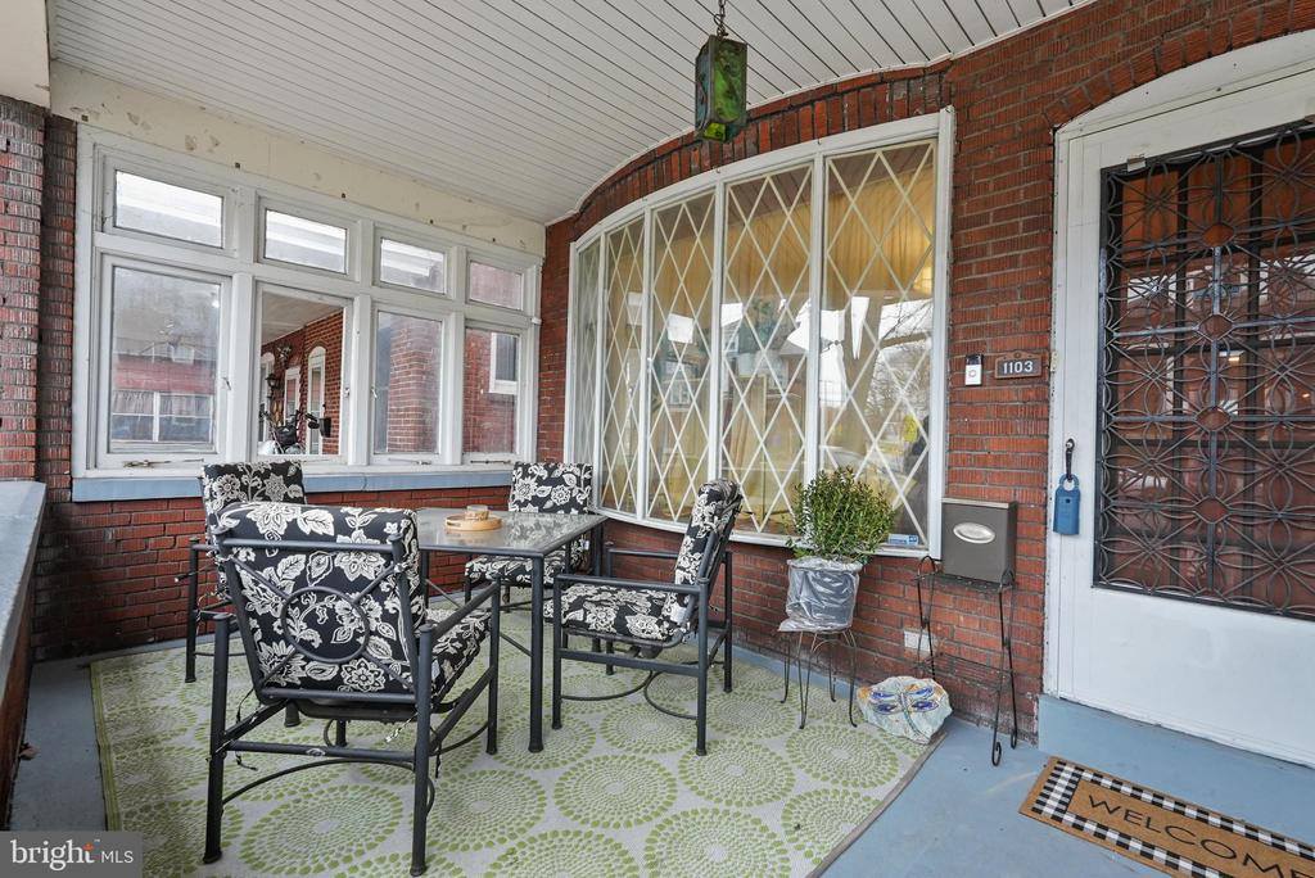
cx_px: 658
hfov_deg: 94.9
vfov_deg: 72.1
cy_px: 439
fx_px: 603
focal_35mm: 16
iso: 1000
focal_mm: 16.5
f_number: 8
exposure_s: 1/50
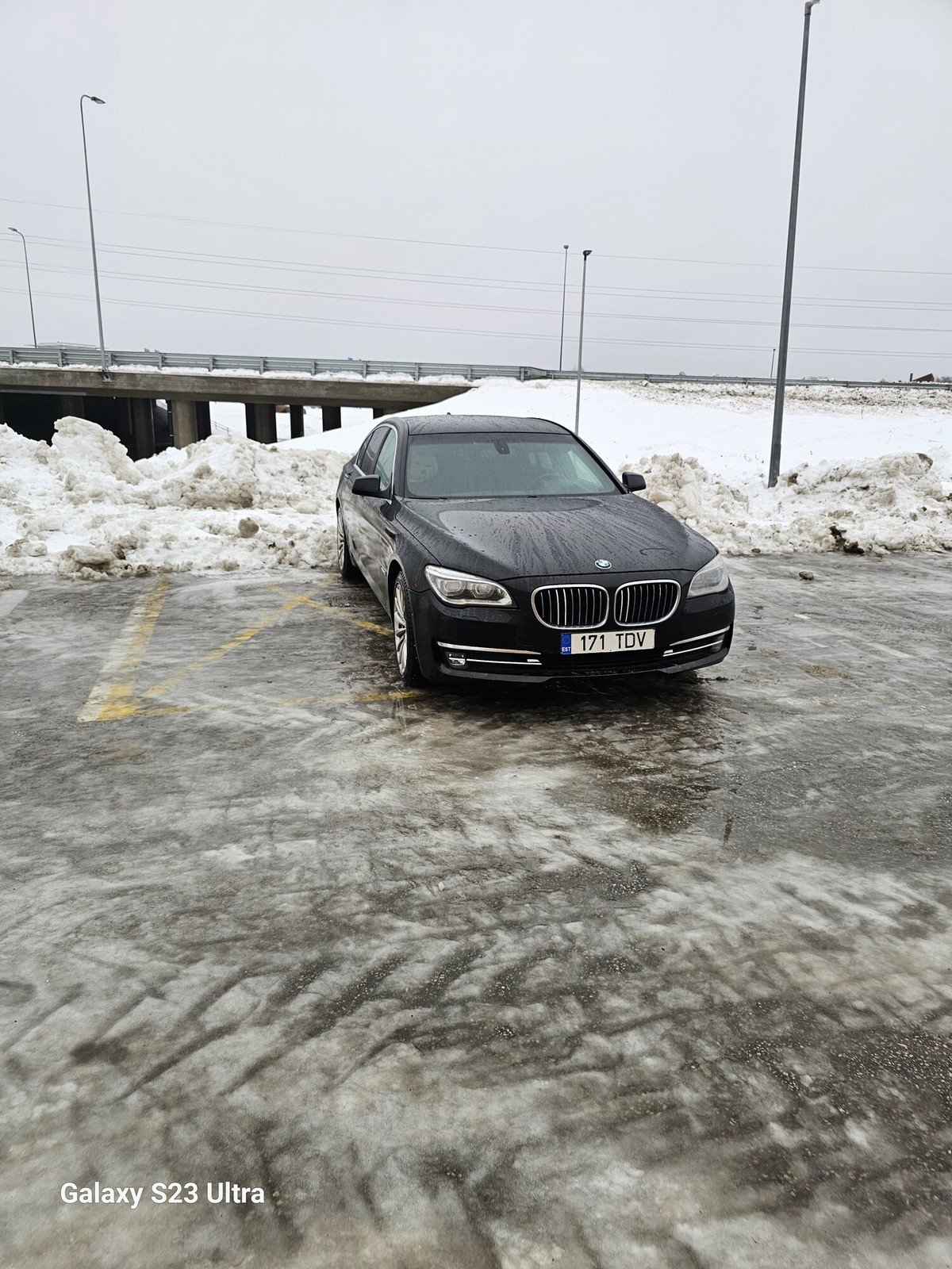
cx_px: 476
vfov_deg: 73.9
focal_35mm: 23
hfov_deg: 58.9
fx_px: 843
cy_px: 634
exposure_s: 1/100
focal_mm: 6.3
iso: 20
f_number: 1.7
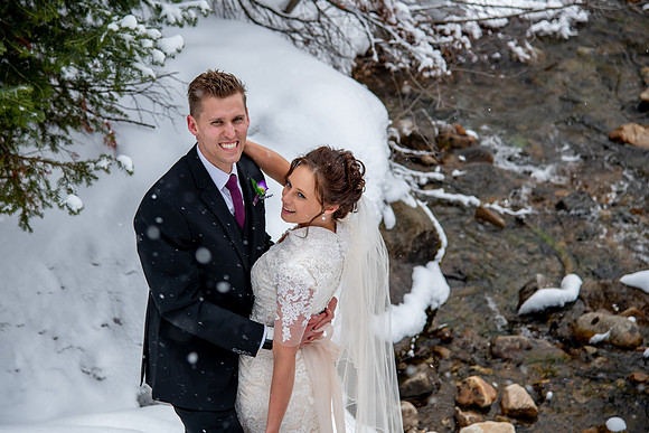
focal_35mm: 86
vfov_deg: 15.9
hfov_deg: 23.7
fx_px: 1548
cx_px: 292
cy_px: 195
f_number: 4.5
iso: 200
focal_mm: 78
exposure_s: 1/250
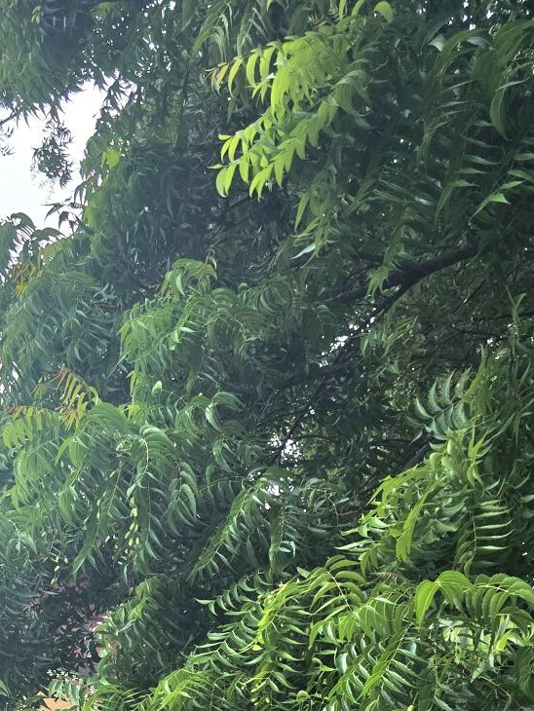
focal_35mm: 63
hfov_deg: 21.8
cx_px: -89
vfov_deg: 26.3
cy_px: 916
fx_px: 1295
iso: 12
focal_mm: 6.3
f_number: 1.7
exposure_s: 1/500
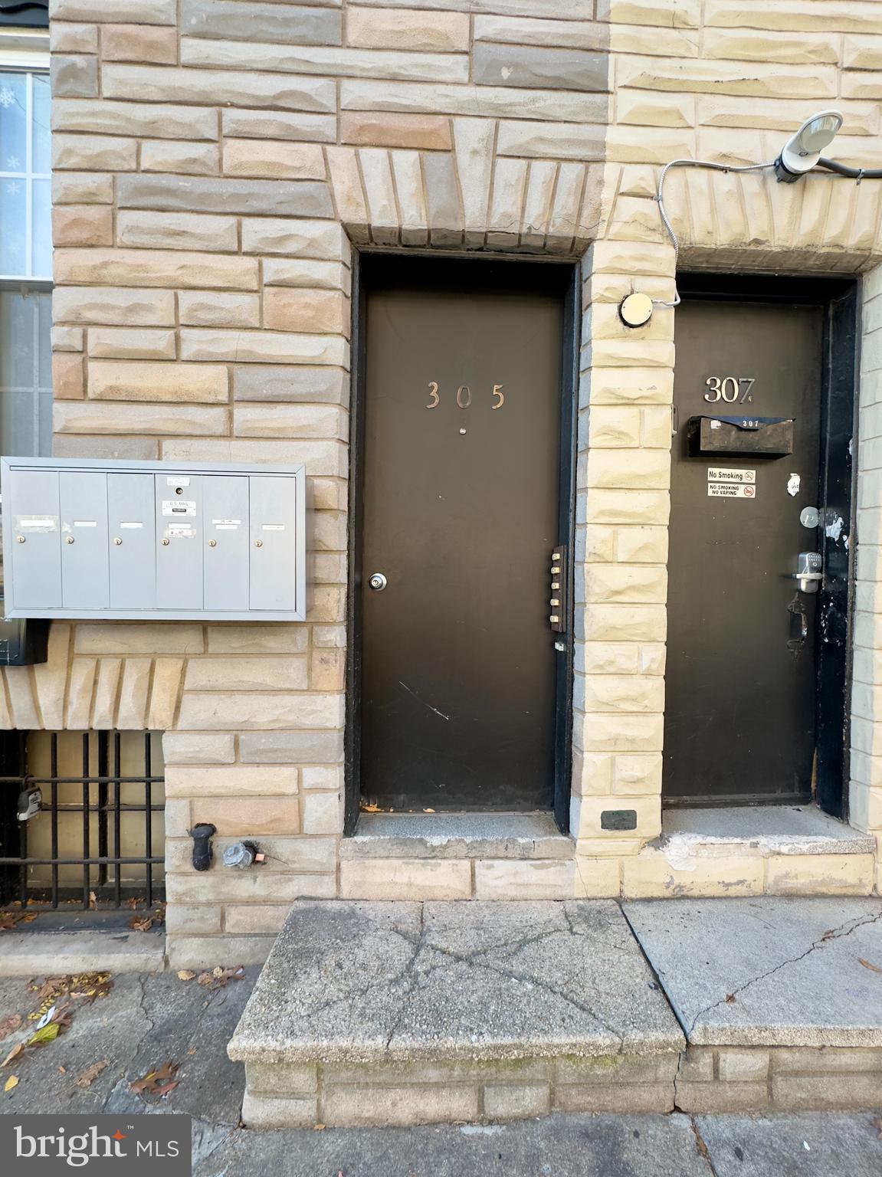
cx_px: 441
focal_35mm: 14
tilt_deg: -1.1
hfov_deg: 85.6
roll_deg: -1.0
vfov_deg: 102.1
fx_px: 476
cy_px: 588
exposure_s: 1/133
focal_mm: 2.22
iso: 40
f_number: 2.2
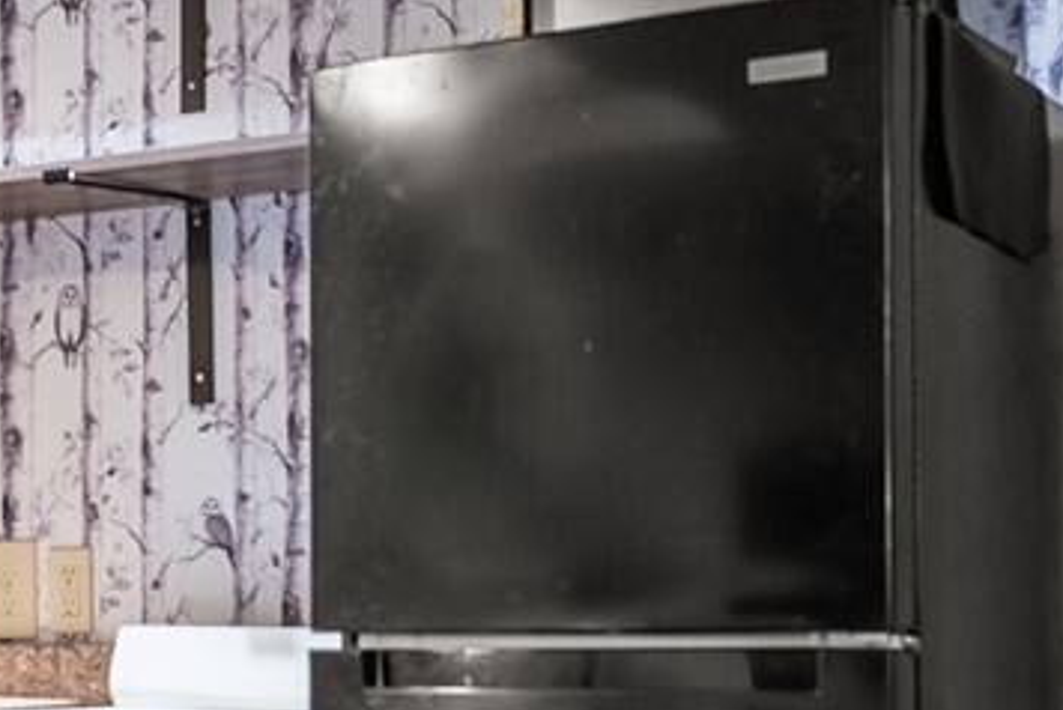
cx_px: 240
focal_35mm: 82
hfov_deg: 24.4
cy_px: 656
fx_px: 2422
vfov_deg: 16.4
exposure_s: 1/15
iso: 400
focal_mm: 17.2
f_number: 2.8
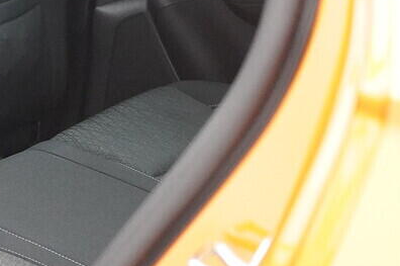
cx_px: -178
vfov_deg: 10.4
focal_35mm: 131
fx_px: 1454
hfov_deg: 14.7
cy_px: 121
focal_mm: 24
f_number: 2.8
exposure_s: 1/320
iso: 3200
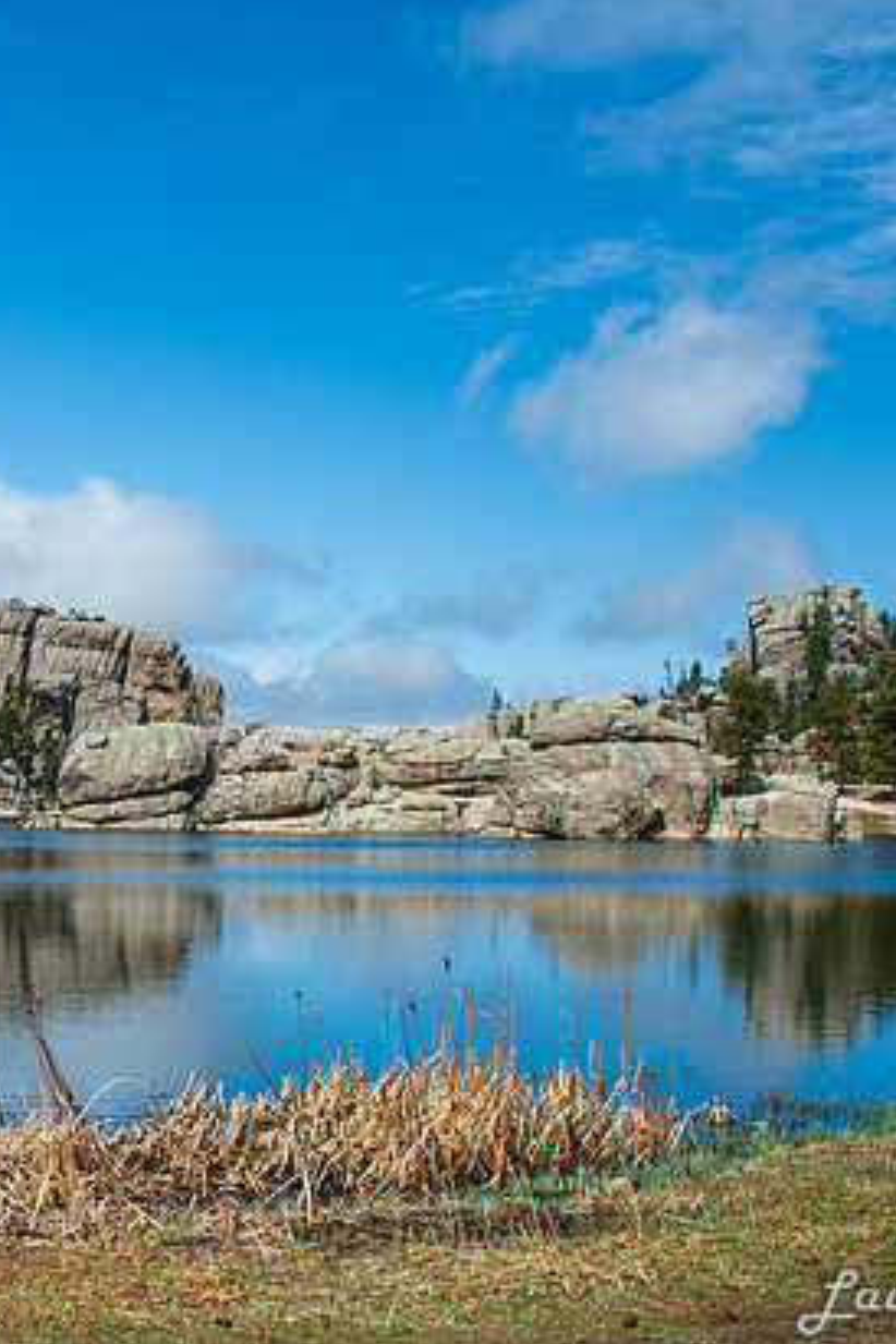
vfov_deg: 38.6
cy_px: 856
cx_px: 31
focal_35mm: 51
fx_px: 1904
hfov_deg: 25.4
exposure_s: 1/400
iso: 180
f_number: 11
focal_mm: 24
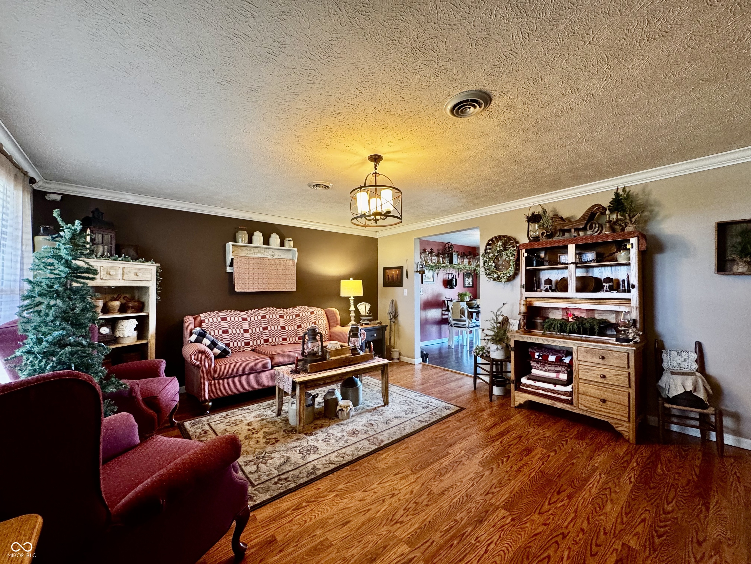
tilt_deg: +0.1
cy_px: 282
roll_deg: +0.1
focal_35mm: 14
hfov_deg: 102.1
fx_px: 304
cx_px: 376
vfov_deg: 85.7
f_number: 2.2
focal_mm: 2.22
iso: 400
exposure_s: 1/60
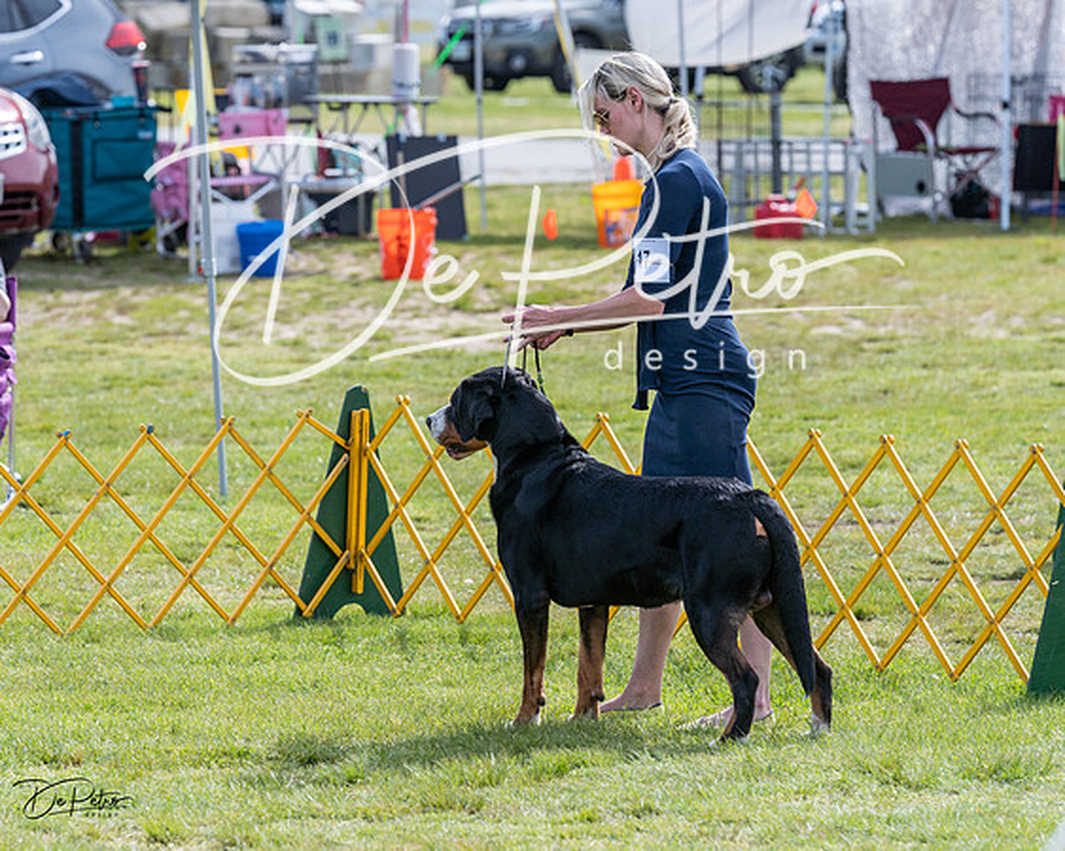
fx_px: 7692
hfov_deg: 7.9
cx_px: 450
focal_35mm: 244
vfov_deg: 6.3
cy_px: 371
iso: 400
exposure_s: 1/1250
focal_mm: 192
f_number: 5.6
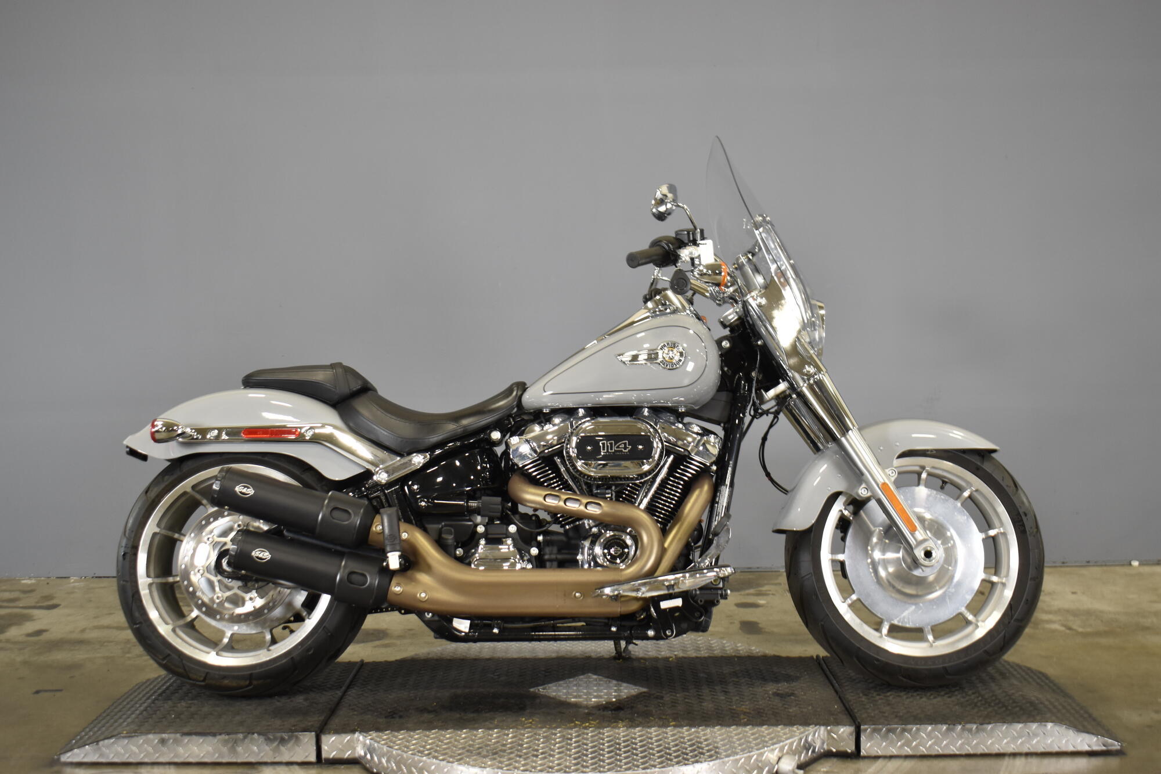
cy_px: 387
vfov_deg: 30.8
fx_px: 1403
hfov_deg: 45.0
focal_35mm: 44
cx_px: 580
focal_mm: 29
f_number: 4.2
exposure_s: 1/25
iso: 400
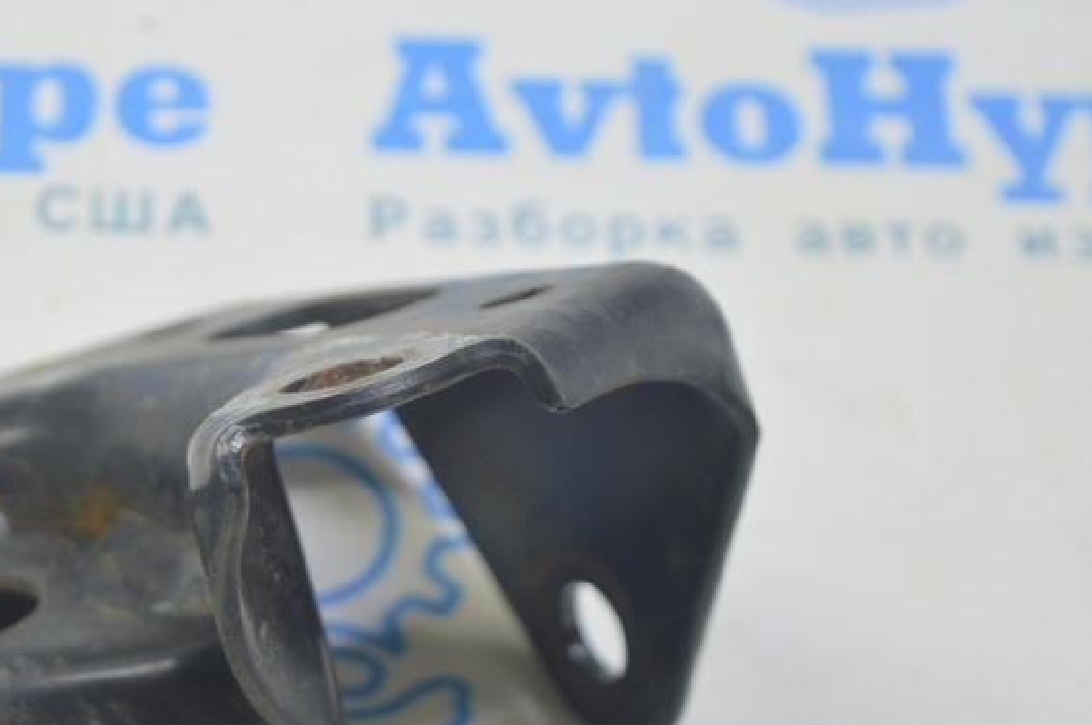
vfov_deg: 10.4
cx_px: 107
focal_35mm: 131
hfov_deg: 15.5
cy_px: 412
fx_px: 3969
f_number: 5.6
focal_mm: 48
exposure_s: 1/20
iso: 400
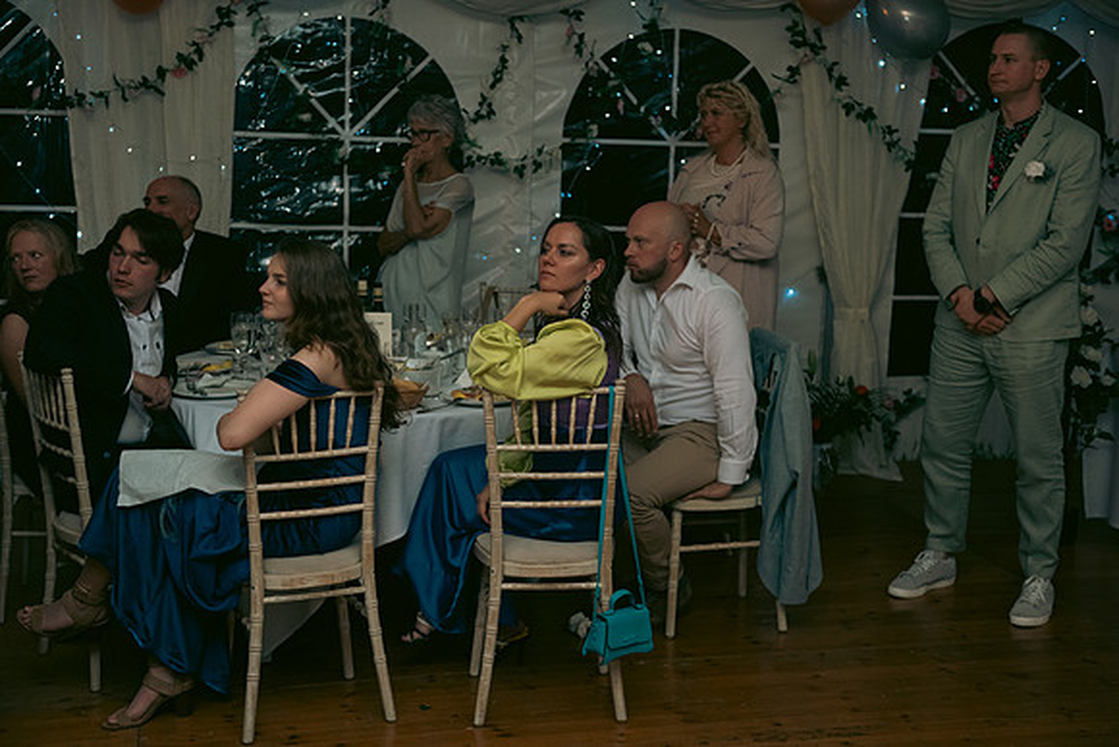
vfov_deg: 26.0
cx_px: 560
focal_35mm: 52
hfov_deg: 38.2
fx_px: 1617
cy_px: 374
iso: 800
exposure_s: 1/160
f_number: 3.5
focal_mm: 52
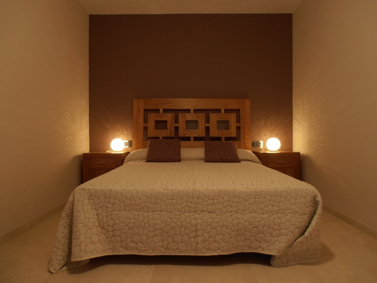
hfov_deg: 71.6
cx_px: 188
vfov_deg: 56.8
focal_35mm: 24
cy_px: 142
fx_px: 261
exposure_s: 1/2
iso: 80
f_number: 3
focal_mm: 4.2
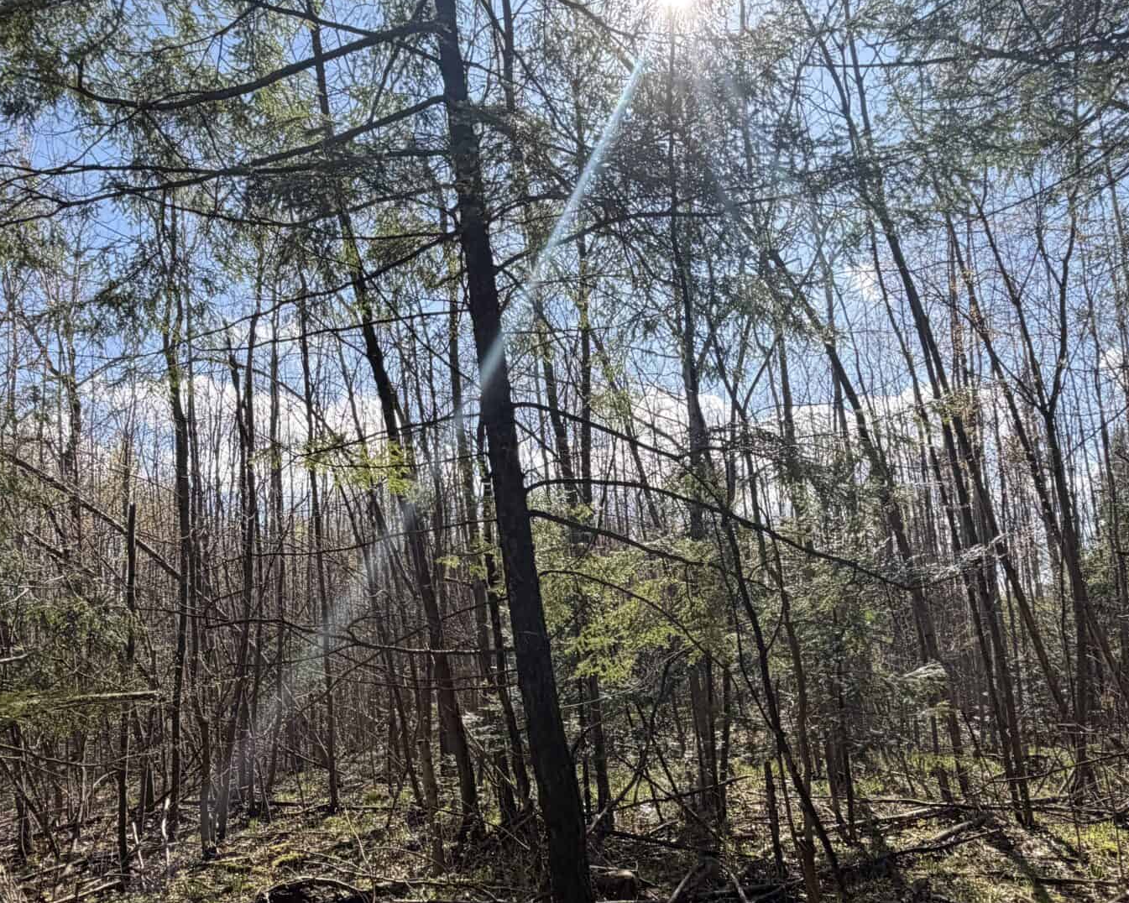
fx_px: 869
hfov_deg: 66.0
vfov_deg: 53.9
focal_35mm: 26
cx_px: 578
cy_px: 597
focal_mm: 2.22
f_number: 2.2
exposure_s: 1/686
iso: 40
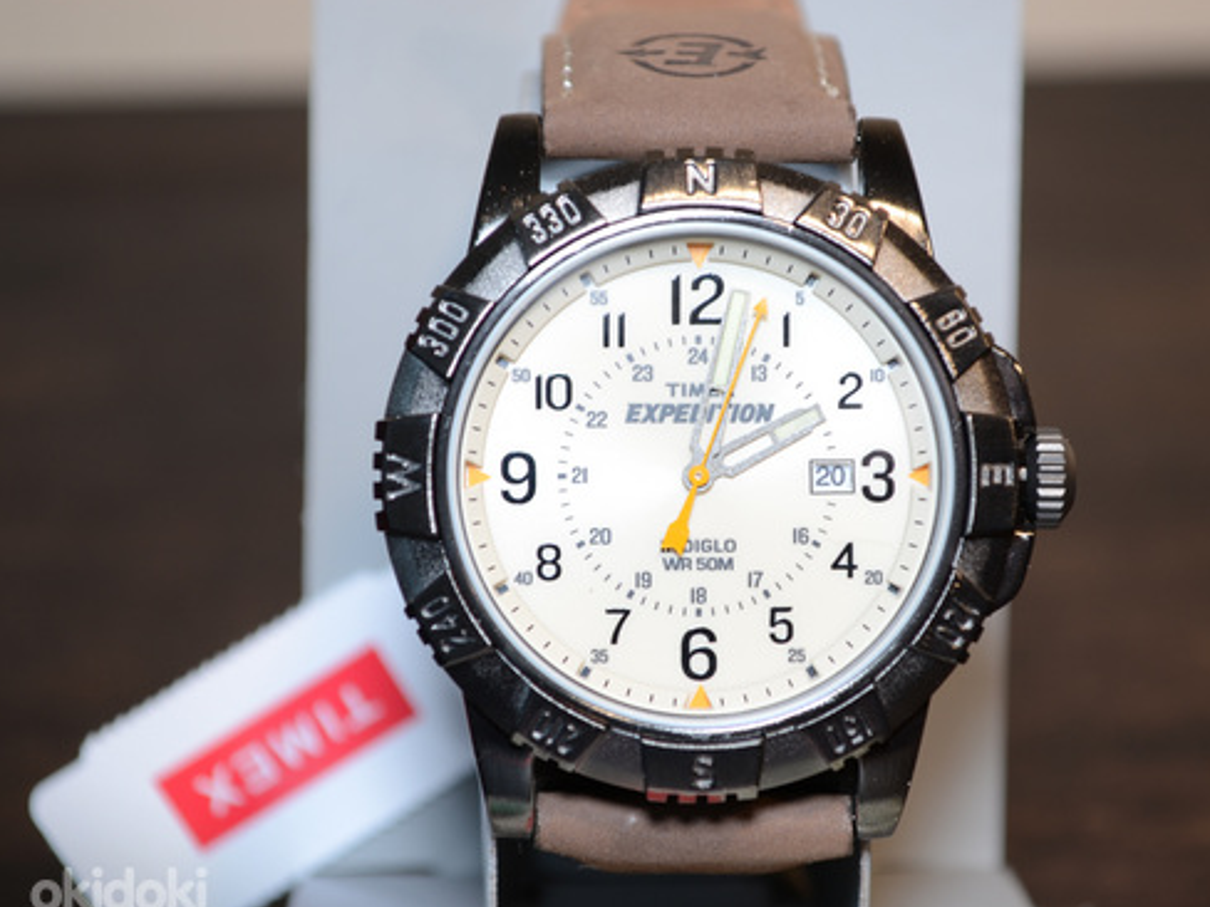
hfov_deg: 20.1
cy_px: 481
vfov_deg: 15.2
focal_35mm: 98
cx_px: 704
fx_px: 3411
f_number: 6.3
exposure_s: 1/5
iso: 100
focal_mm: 55
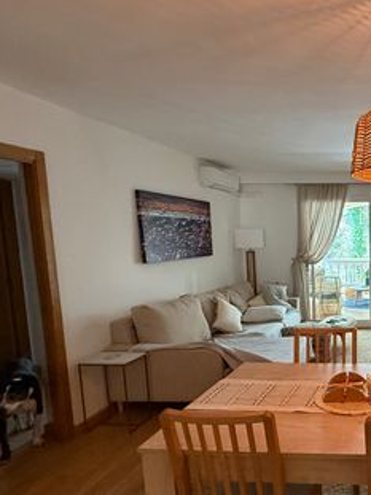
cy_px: 280
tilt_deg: -7.7
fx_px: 386
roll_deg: +0.0
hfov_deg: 42.7
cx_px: 387
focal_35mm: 27
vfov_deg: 65.1
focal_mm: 2.22
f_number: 2.2
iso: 400
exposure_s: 1/50
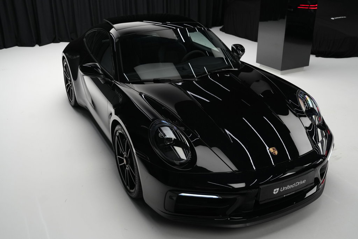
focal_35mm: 35
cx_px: 179
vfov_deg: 37.9
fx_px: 348
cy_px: 120
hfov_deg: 54.4
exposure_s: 1/60
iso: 1600
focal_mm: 35
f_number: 4
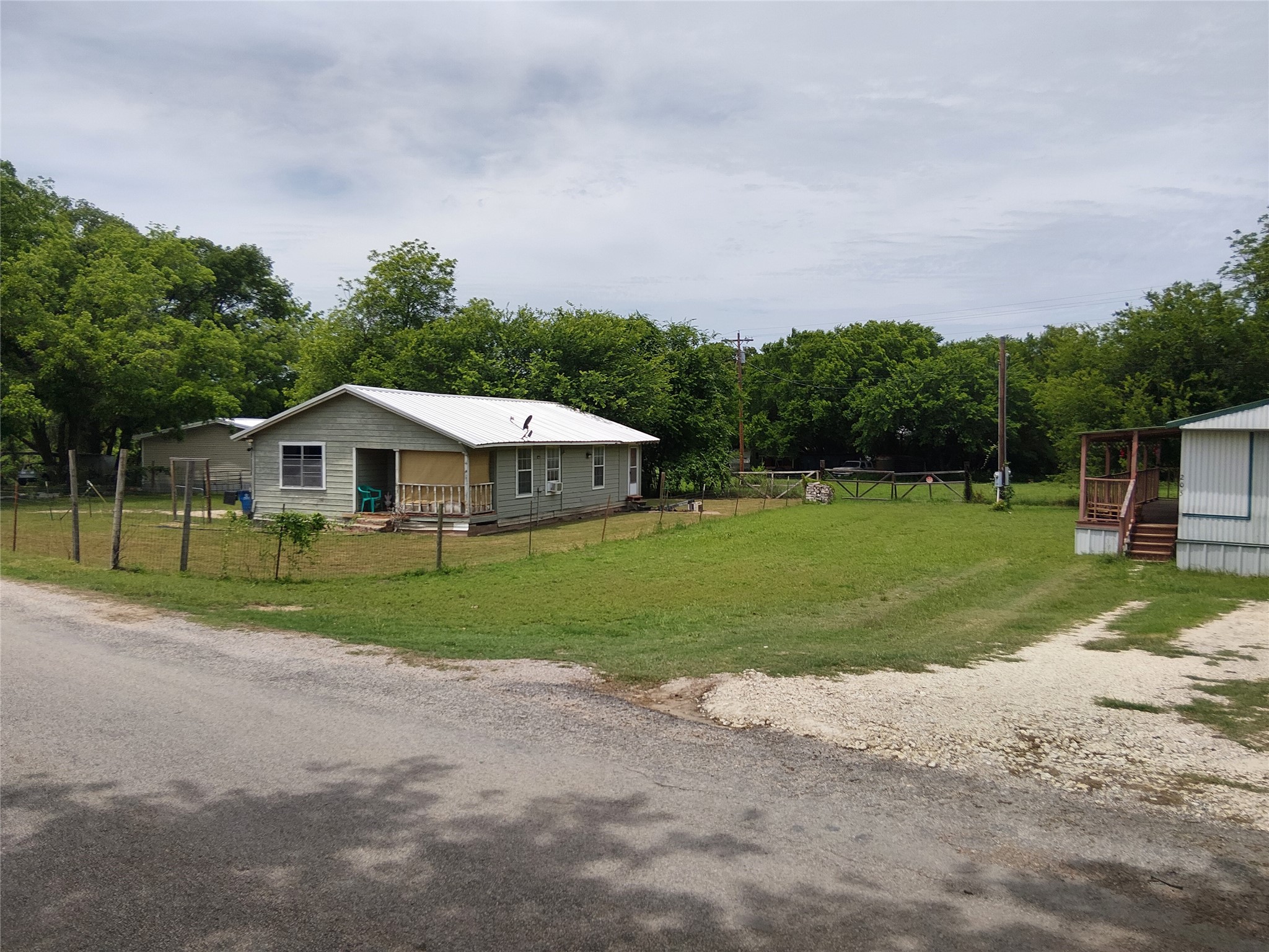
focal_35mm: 26
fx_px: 953
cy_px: 476
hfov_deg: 67.3
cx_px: 634
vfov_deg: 53.1
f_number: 1.8
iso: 20
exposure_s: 1/1139
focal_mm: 3.86
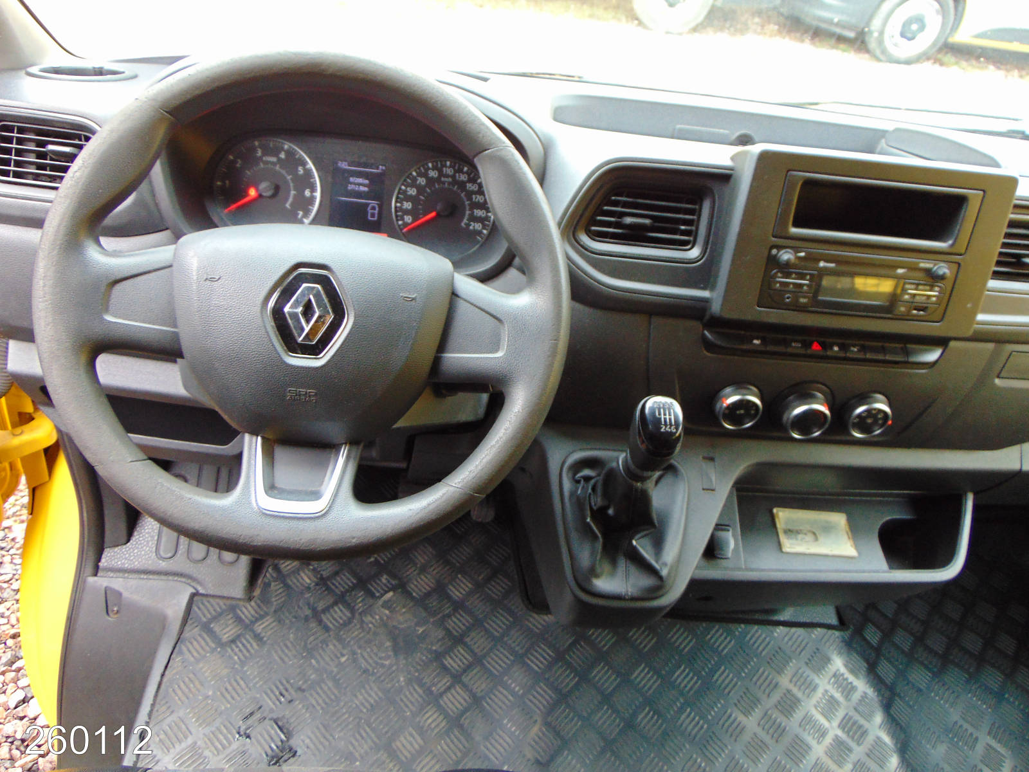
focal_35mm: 25
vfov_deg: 54.9
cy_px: 386
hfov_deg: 69.4
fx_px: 743
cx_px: 514
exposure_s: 1/30
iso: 320
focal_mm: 4.5
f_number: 3
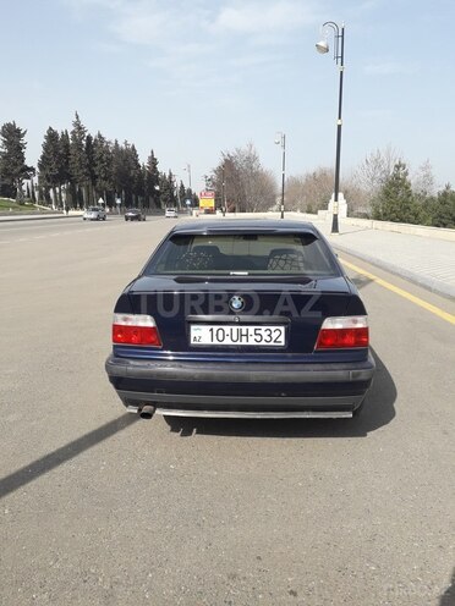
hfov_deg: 51.4
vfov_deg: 65.3
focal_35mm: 27
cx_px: 228
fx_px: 473
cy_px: 303
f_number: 1.9
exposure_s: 1/1323
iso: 40
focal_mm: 3.6
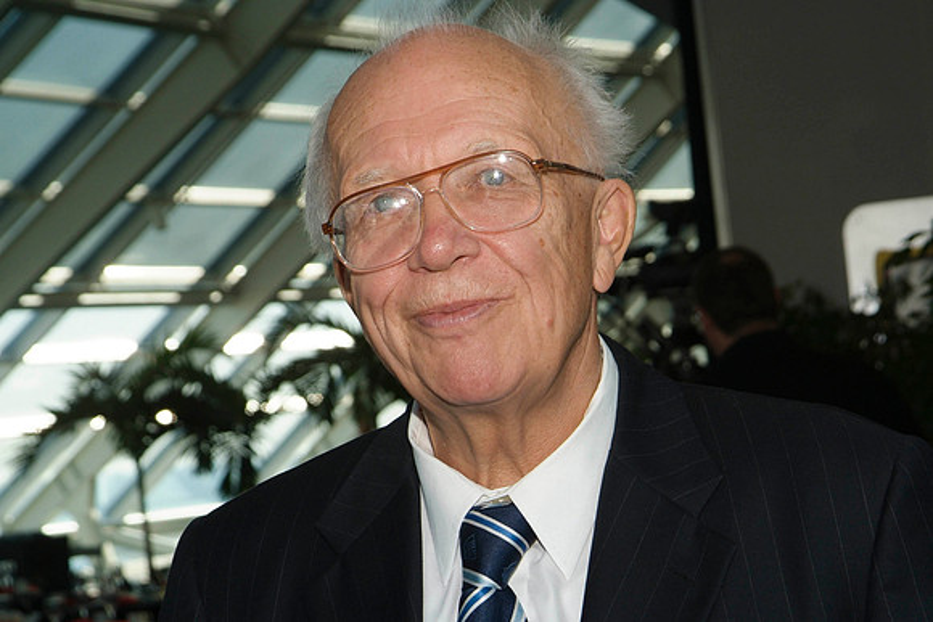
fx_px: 2800
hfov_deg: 18.9
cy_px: 311
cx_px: 466
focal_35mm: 108
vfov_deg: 12.7
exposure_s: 1/90
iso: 400
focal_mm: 72
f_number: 11
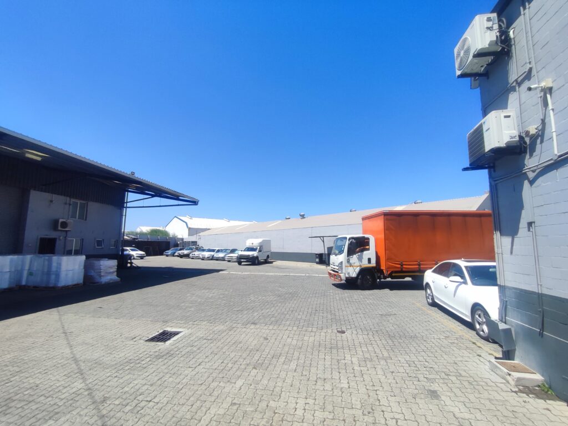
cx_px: 284
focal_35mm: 16
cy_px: 213
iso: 50
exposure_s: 1/1122
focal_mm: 1.65
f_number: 2.2
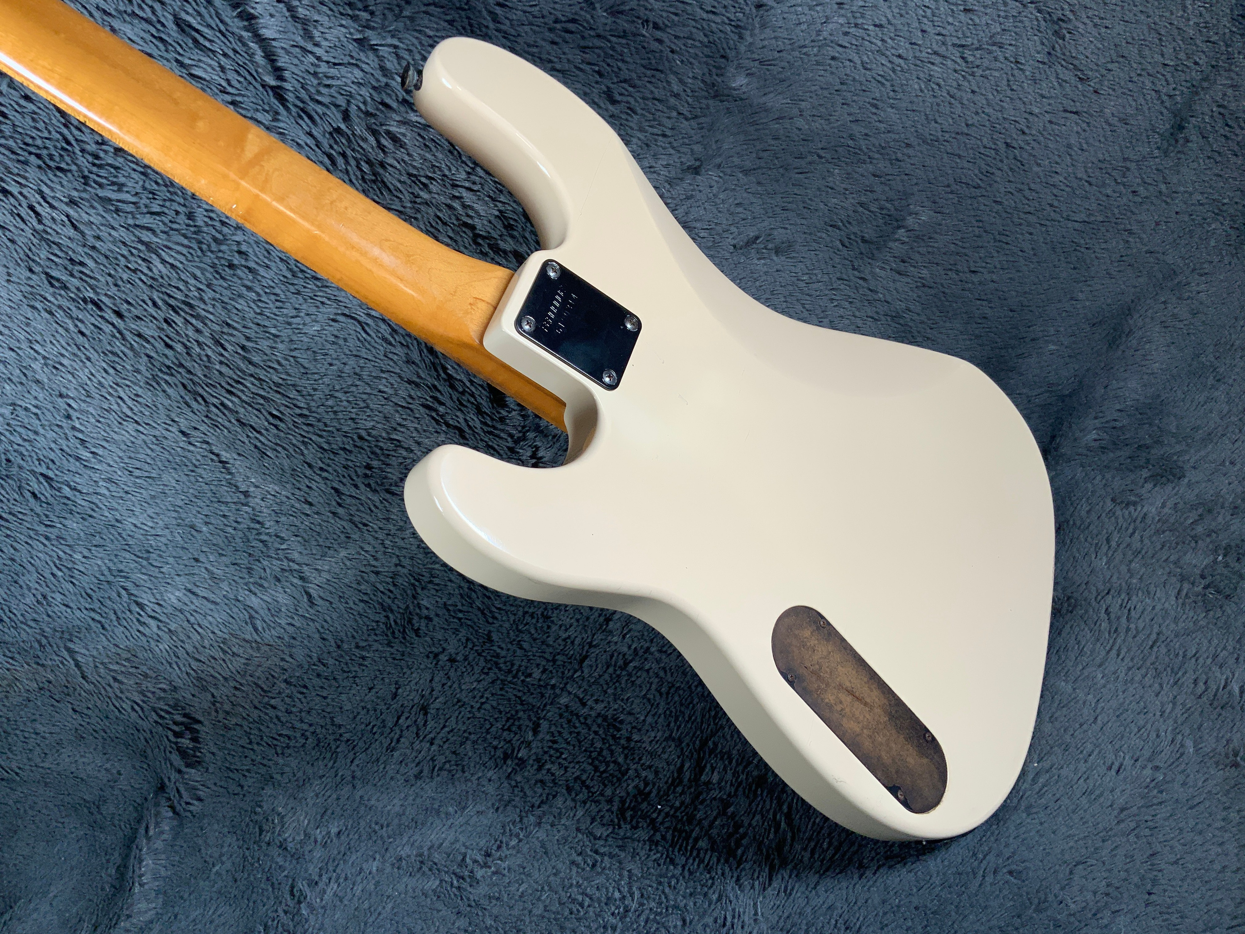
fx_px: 1043
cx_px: 622
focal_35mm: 29
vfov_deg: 48.2
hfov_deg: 61.7
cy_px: 467
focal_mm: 3
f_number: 1.8
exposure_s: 1/156
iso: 20
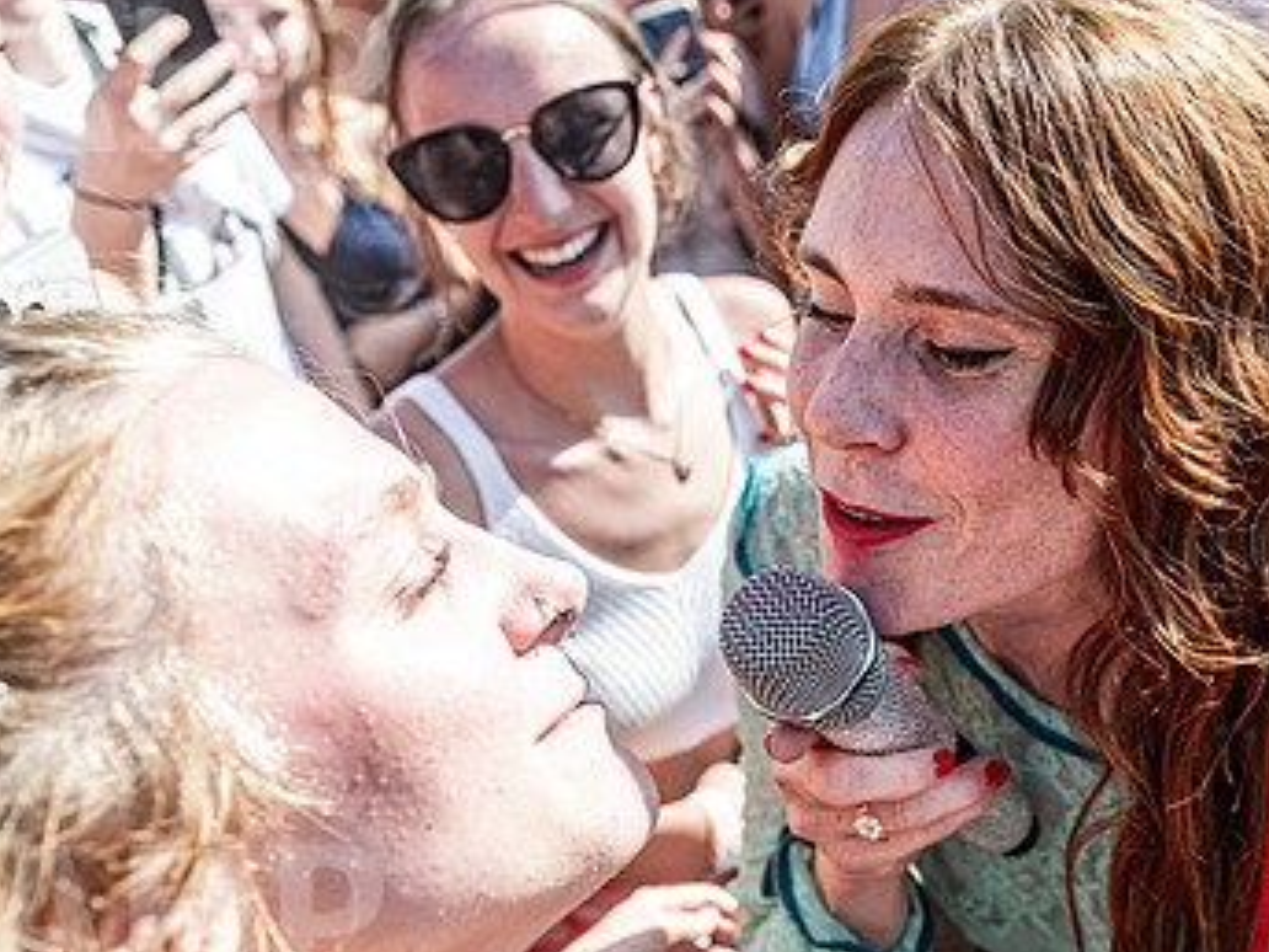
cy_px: 518
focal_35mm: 39
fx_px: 1430
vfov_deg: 36.8
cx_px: 889
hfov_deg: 46.8
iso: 400
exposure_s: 1/5000
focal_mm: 24
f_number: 4
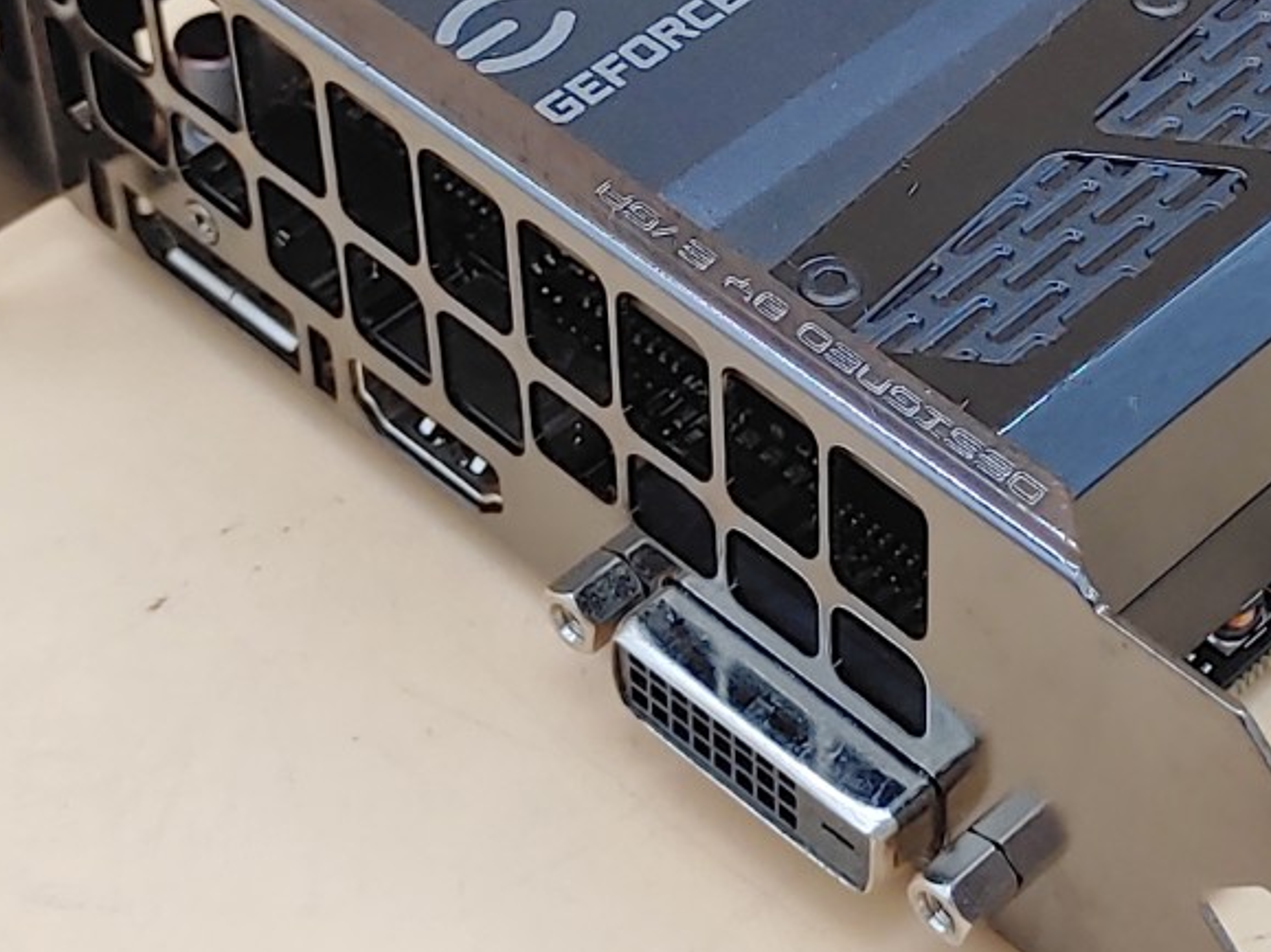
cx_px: 1098
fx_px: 3744
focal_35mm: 102
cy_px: 114
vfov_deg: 14.4
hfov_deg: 19.0
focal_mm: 4.36
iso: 50
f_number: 1.8
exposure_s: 1/120
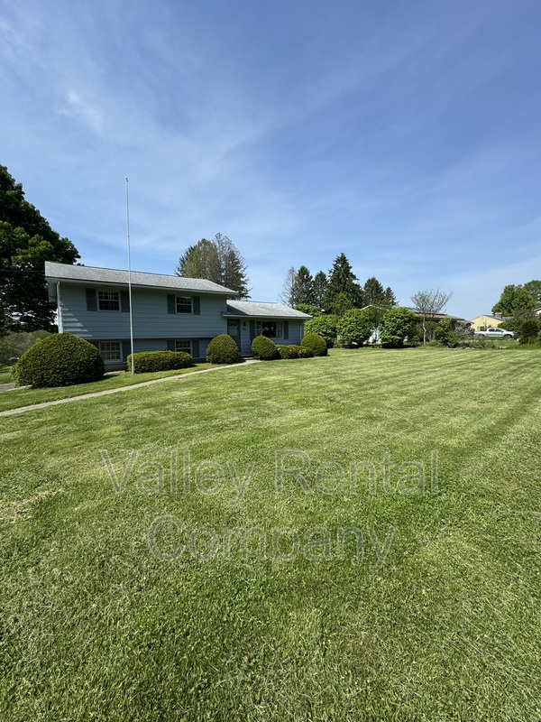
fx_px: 292
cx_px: 270
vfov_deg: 102.1
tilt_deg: -5.4
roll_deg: +1.1
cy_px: 361
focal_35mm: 14
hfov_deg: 85.7
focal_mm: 2.22
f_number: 2.2
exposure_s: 1/1832
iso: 50
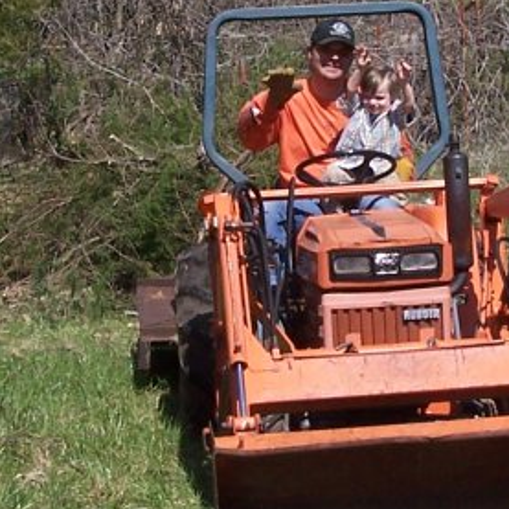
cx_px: 347
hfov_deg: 36.3
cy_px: 258
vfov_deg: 36.8
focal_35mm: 46
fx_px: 765
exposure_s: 1/350
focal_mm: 6.3
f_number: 5.6
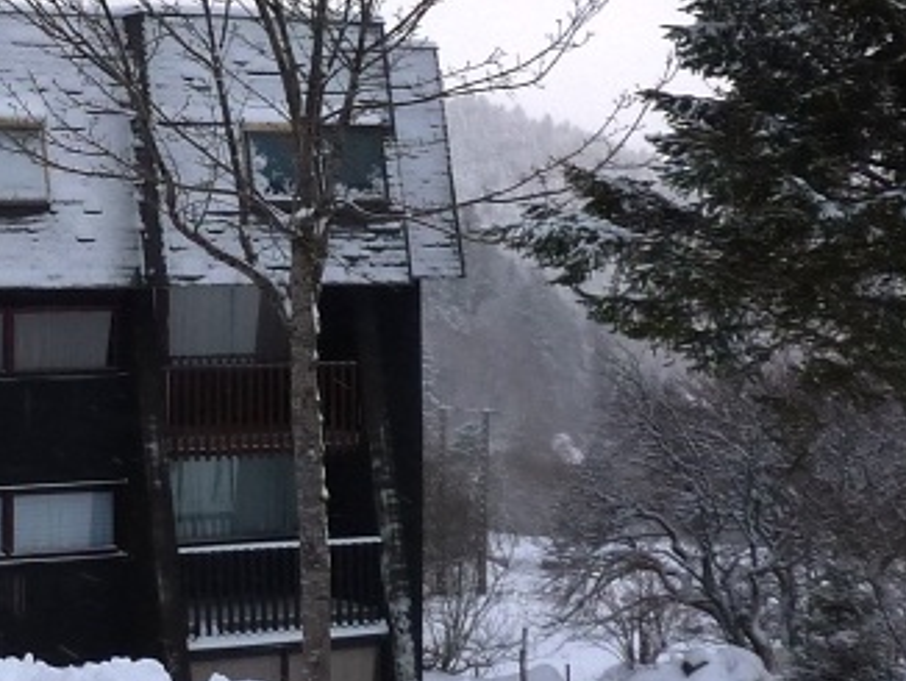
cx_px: -181
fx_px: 2383
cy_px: 122
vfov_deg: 16.1
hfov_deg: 20.2
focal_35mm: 91
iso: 80
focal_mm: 4.1
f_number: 4
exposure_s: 1/400
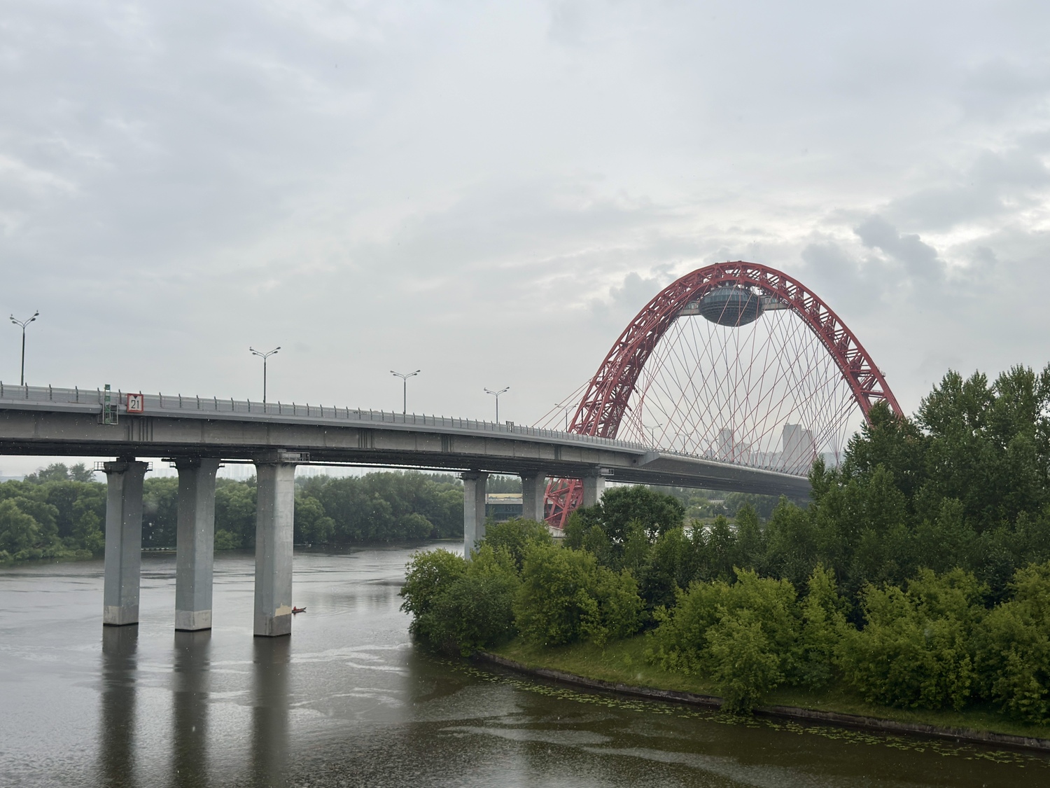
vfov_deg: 37.7
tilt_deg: +5.4
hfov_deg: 49.0
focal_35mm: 38
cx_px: 525
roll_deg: +0.3
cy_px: 394
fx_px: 1153
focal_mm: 6.76
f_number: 1.78
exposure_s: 1/1818
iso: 64
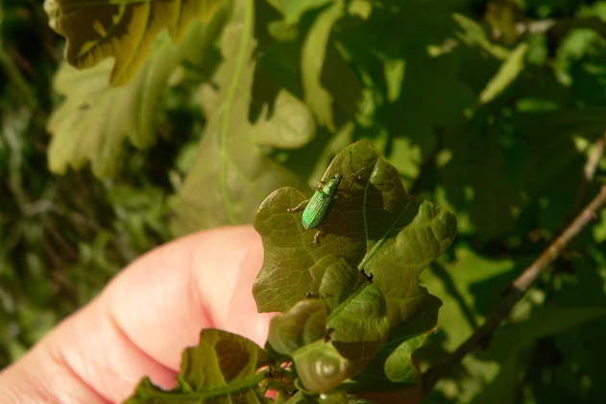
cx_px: 300
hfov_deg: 50.7
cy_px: 189
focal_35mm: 38
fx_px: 639
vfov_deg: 35.0
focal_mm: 6
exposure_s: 1/1000
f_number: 4
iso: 100
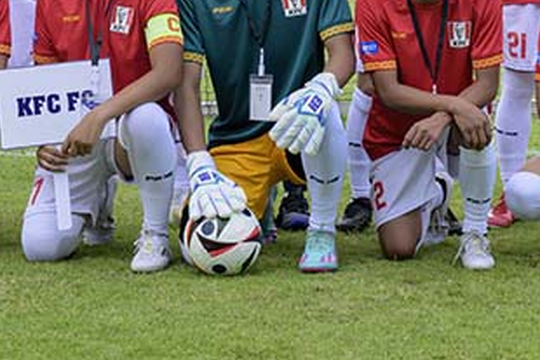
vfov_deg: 10.2
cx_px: 361
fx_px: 1951
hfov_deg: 15.7
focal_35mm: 130
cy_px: -163
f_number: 8
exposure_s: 1/400
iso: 400
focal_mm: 42
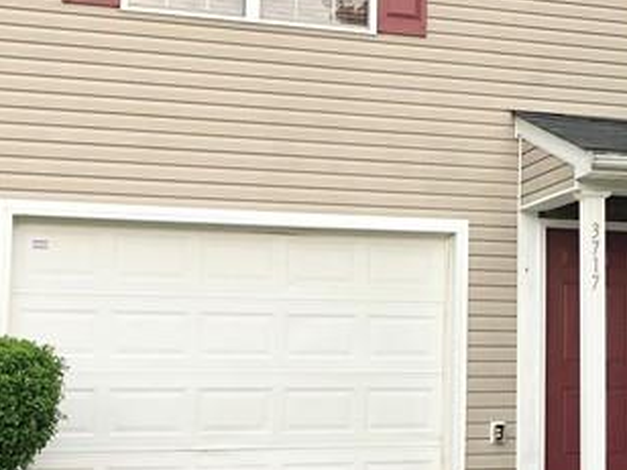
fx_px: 1685
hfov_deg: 19.9
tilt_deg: +8.0
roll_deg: +2.3
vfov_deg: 15.9
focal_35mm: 93
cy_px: 203
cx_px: 745
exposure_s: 1/120
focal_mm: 4
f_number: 1.8
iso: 50
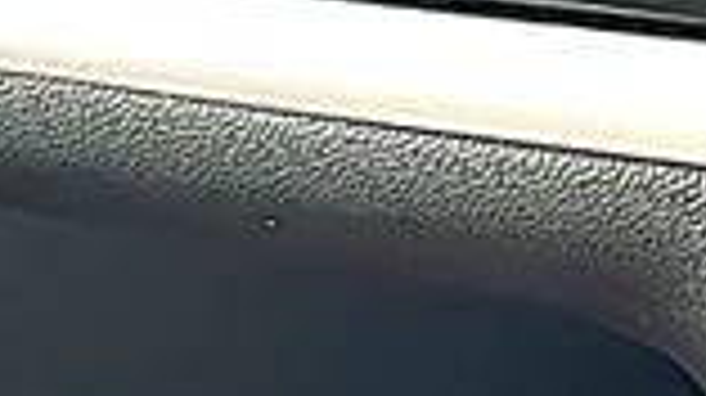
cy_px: -488
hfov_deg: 10.3
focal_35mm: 209
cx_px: 121
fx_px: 3909
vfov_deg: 5.6
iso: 80
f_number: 1.78
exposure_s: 1/277
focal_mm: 6.86
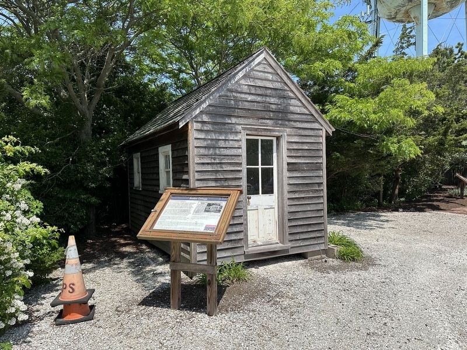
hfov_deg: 71.6
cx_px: 234
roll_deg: +0.1
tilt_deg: -1.6
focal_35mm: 24
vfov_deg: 56.8
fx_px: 324
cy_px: 175
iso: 80
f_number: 1.78
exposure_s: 1/4016
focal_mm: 6.86
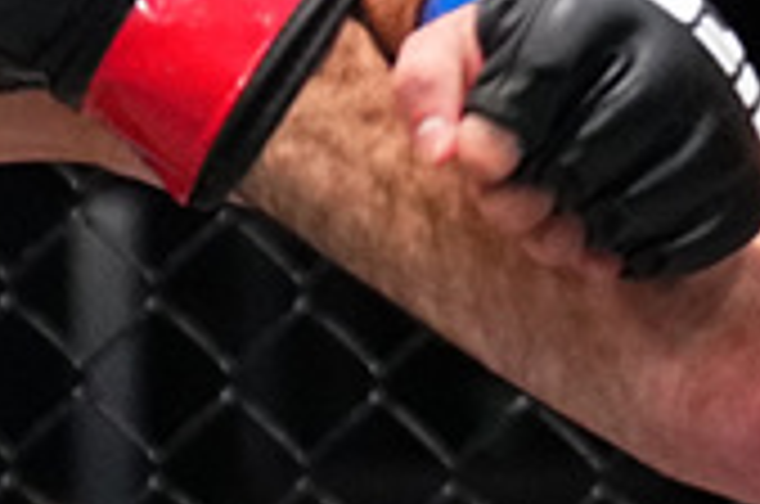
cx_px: 189
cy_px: 500
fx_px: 10936
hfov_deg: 4.0
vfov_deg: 2.6
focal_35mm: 519
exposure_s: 1/1600
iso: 5000
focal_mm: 81
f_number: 2.8
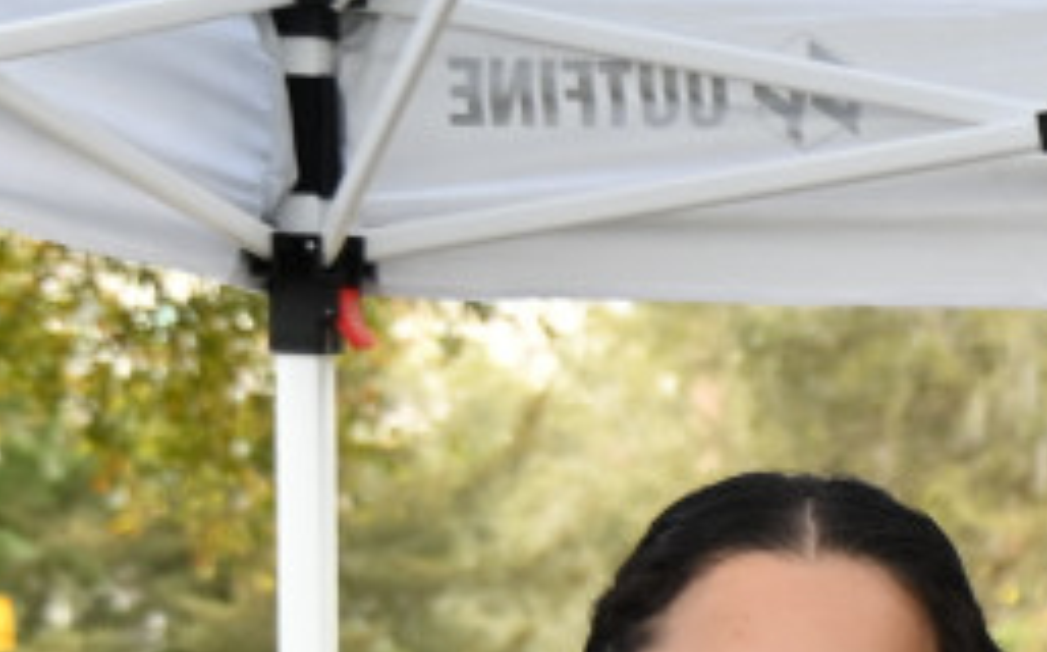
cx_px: 2510
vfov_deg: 5.1
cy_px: 1675
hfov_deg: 7.9
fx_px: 7012
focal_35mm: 246
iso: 400
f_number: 5
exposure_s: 1/160
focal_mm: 43
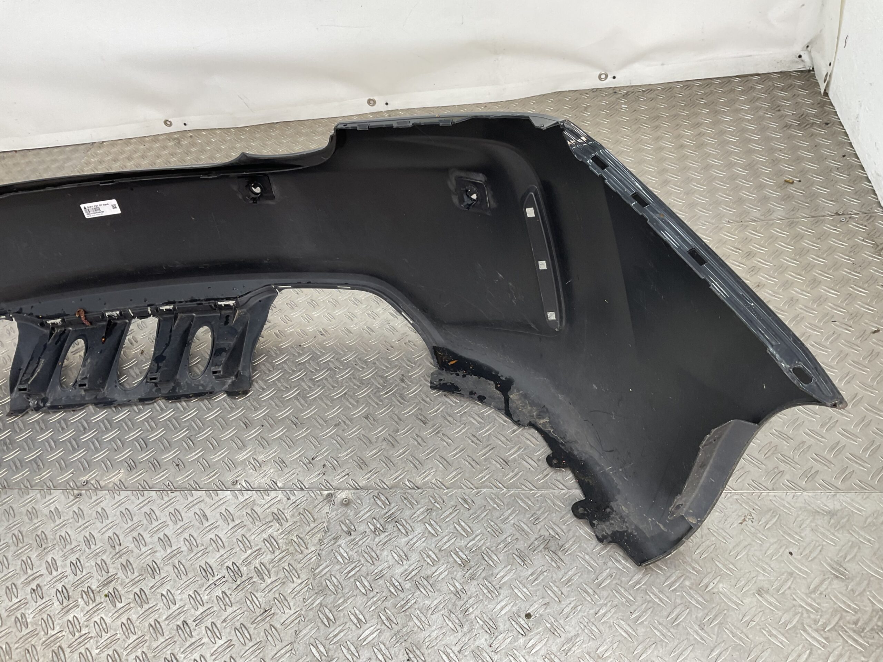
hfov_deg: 61.7
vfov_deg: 48.2
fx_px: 740
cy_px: 331
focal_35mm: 29
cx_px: 442
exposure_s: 1/120
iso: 32
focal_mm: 3
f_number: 1.8
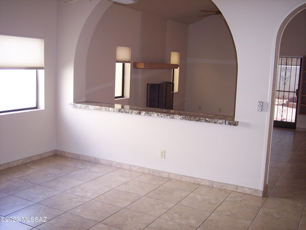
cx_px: 153
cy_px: 115
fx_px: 345
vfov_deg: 36.8
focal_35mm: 39
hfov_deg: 47.9
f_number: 2.8
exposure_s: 1/60
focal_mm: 8
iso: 140
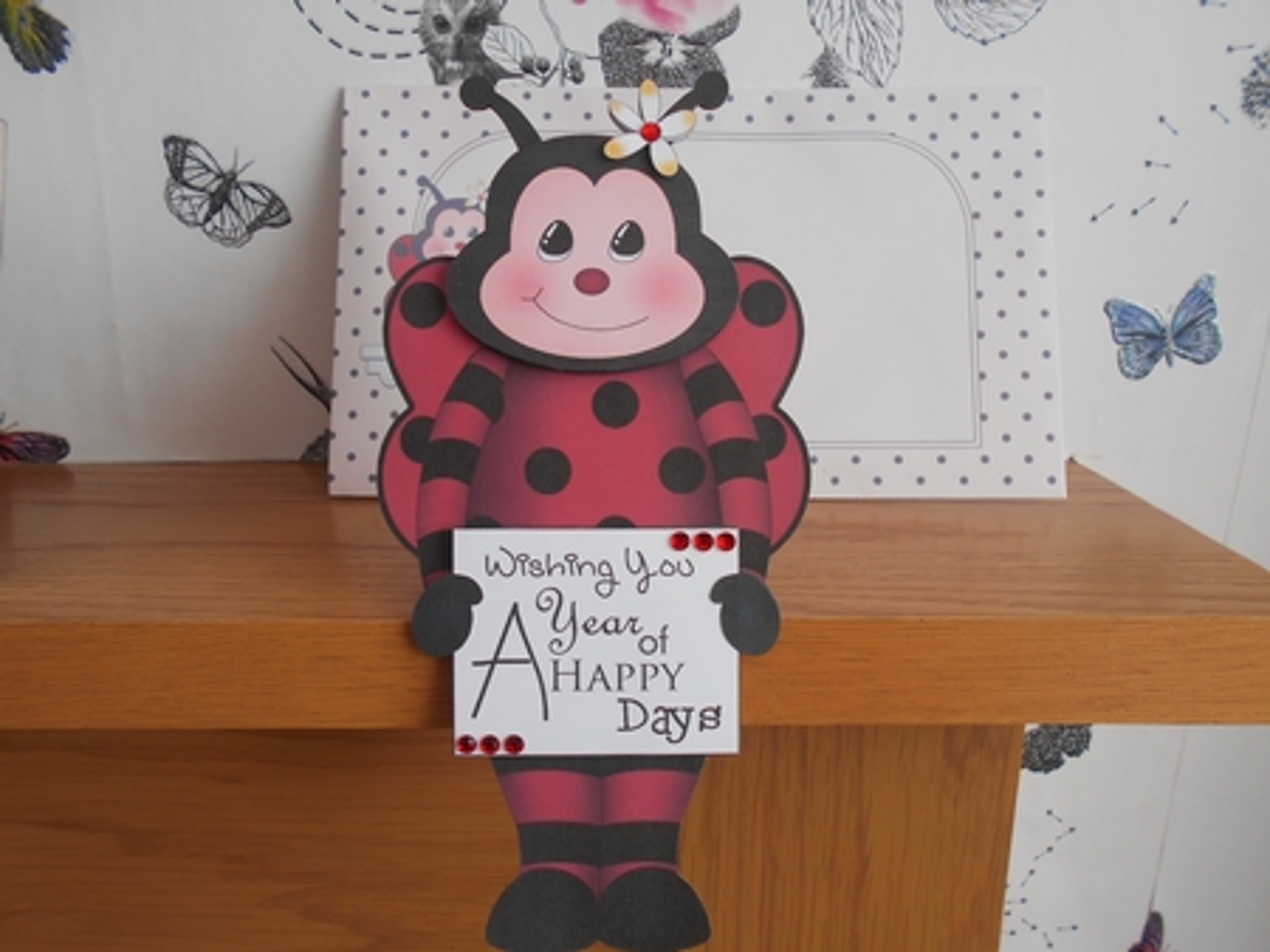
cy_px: 476
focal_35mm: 26
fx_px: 953
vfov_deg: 53.0
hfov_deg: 67.3
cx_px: 635
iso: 80
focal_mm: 4.6
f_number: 3.2
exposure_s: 1/40
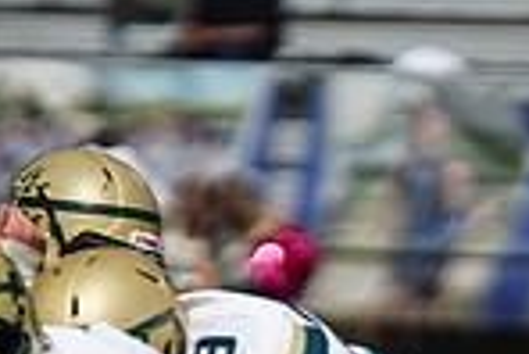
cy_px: 549
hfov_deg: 1.8
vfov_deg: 1.2
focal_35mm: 1173
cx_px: 458
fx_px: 17253
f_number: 2.8
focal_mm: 300
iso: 400
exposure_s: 1/8000
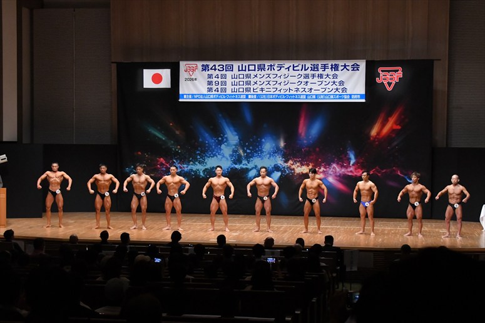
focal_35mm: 66
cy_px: 162
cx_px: 242
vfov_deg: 20.6
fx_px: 889
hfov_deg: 30.5
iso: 6400
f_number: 5.6
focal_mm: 44
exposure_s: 1/400
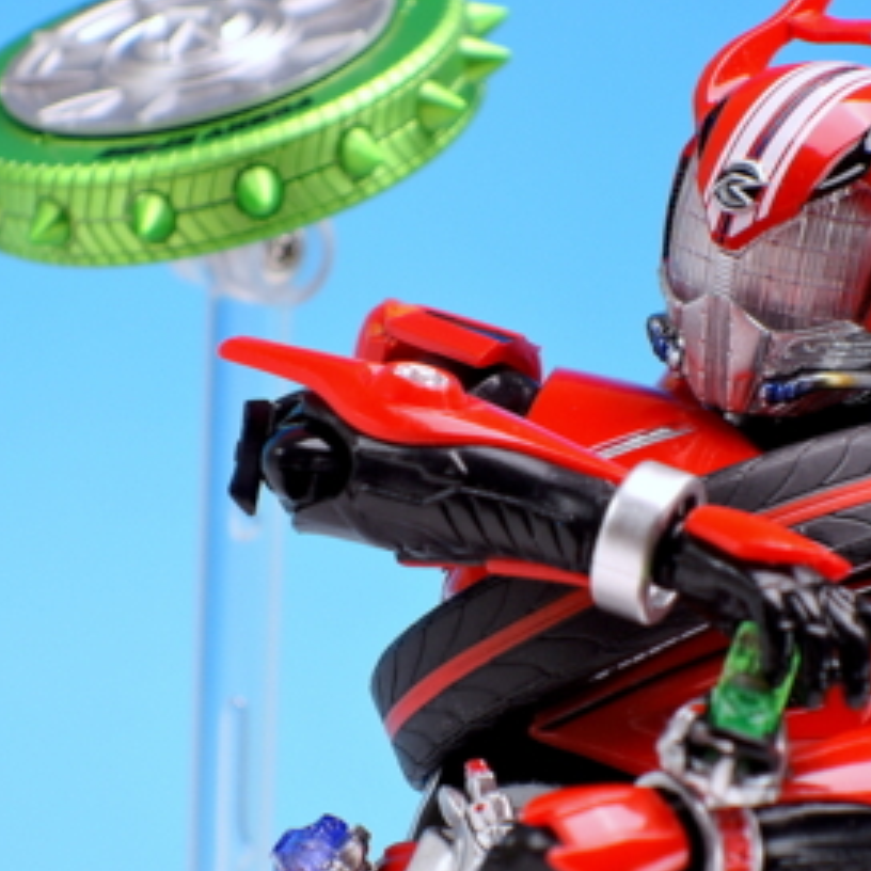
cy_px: 476
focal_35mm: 195
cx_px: 538
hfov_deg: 9.0
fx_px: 5551
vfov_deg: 9.0
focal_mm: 25.5
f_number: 5.6
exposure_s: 1/3
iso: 80
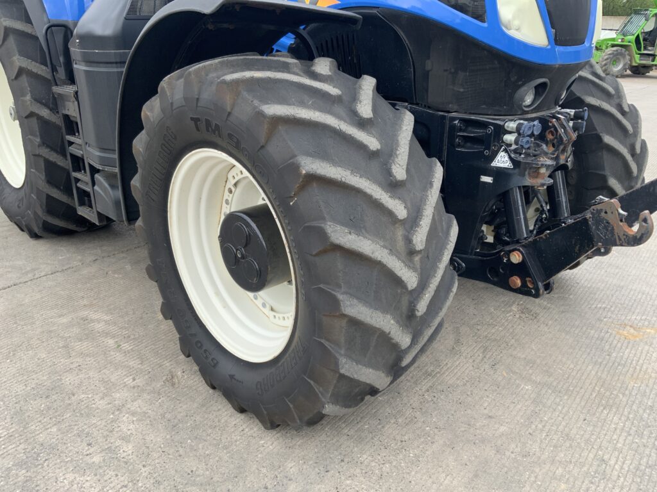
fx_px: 550
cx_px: 328
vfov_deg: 48.2
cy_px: 246
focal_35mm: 29
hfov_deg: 61.7
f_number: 1.8
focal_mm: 3
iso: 16
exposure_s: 1/174
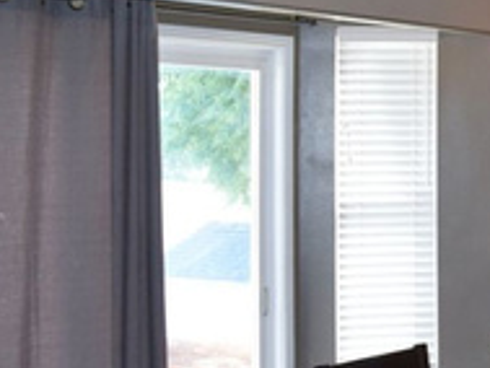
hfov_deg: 19.4
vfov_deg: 16.8
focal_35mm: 88
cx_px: 736
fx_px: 1246
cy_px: 122
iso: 800
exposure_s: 1/125
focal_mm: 18
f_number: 5.6
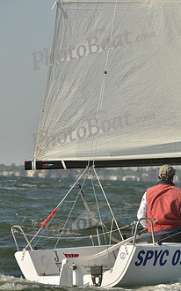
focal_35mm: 394
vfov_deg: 5.3
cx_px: 201
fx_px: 3112
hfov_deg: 3.3
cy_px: 162
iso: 280
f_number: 8
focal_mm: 220
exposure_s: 1/1250
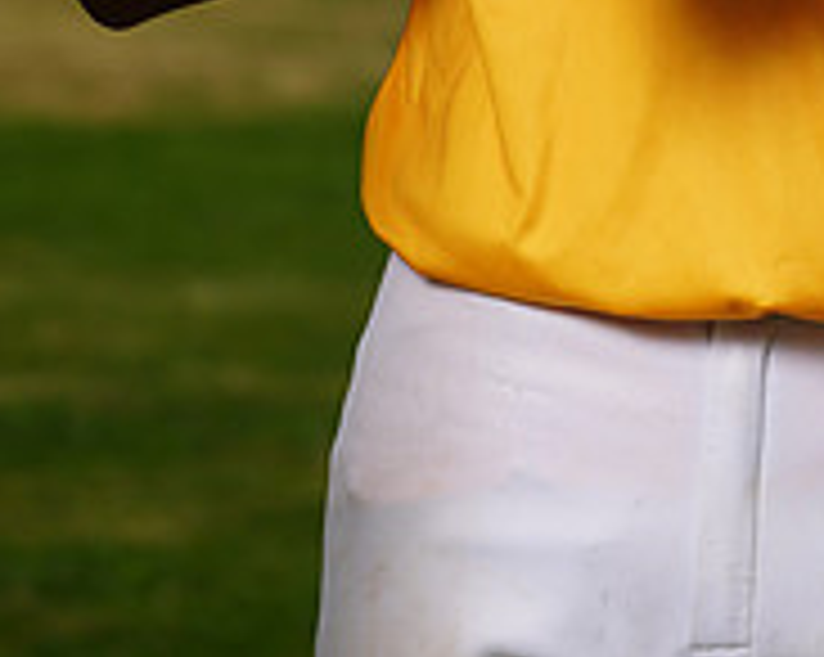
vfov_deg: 2.6
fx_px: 14495
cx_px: 858
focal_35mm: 595
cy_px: -644
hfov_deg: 3.3
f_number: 8
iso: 100
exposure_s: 1/250
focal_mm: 200
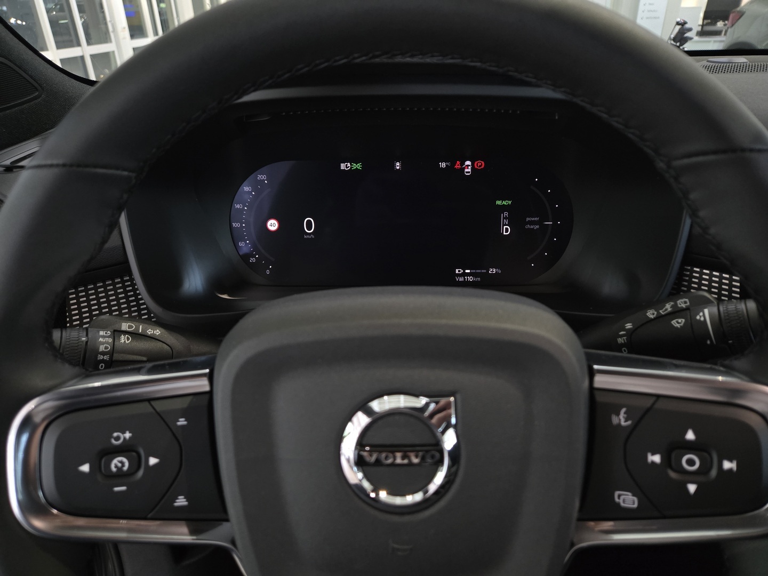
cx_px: 384
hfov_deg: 73.9
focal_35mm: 23
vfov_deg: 58.9
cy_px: 288
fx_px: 510
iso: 400
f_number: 1.8
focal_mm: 5.4
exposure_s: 1/100
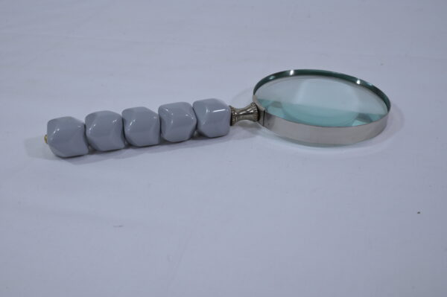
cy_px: 148
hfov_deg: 48.5
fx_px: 496
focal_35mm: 40
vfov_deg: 33.3
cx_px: 224
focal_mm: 40
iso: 640
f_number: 10
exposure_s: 1/125
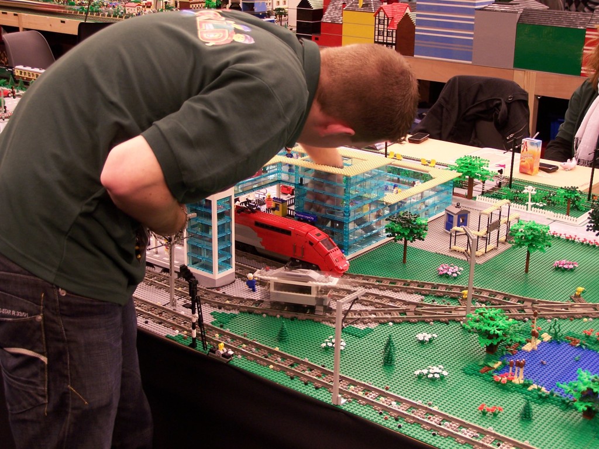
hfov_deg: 34.3
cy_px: 224
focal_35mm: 56
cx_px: 300
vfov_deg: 26.1
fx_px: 969
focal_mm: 9.3
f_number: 3.1
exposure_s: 1/2
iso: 80
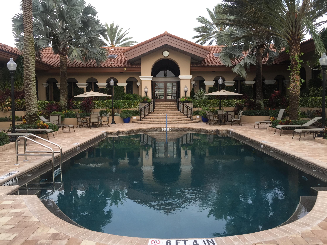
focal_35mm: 29
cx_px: 164
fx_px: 274
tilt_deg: -3.6
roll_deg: +0.3
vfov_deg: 48.2
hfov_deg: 61.7
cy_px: 122
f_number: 2.2
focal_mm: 4.15
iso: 32
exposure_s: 1/198
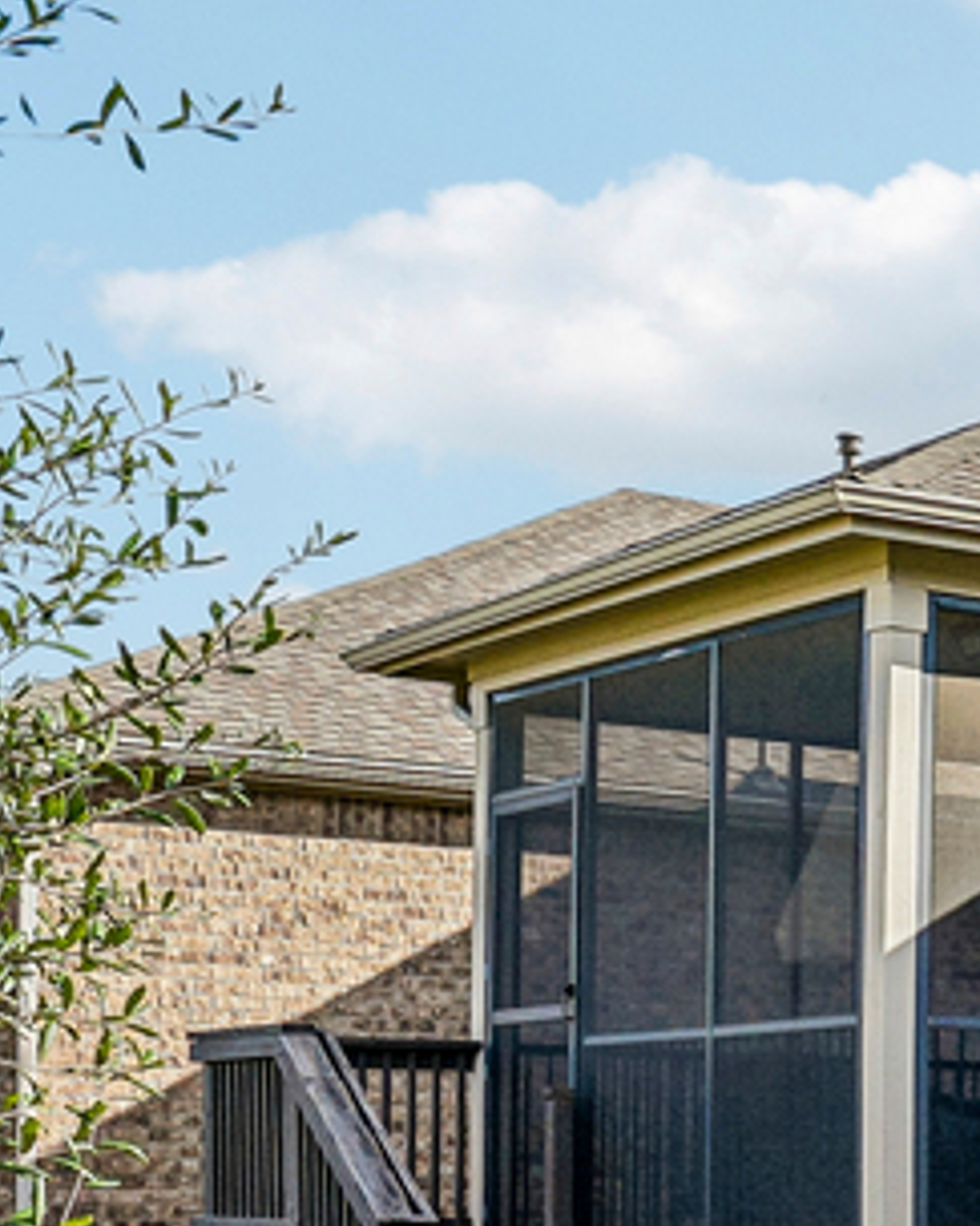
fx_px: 2902
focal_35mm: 80
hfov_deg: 16.5
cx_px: 1670
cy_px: 1194
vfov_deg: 23.0
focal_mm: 16
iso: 200
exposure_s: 1/320
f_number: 8
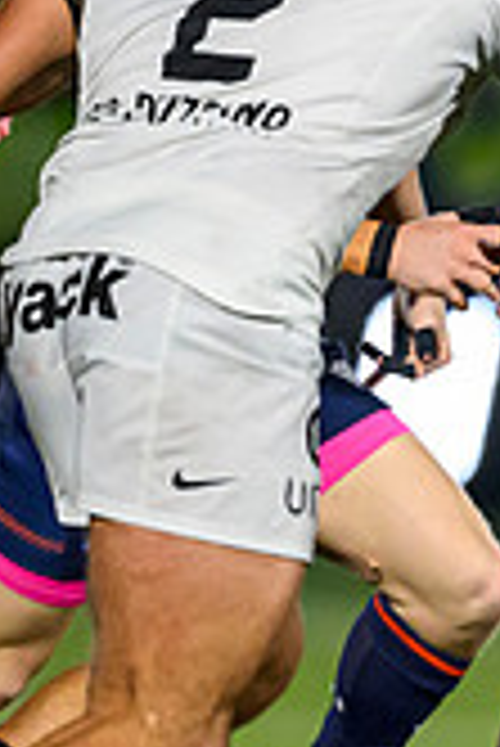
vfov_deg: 1.0
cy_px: 638
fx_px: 43074
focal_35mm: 2072
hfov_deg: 0.7
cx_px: 1281
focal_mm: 400
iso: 4000
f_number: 2.8
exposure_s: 1/1250
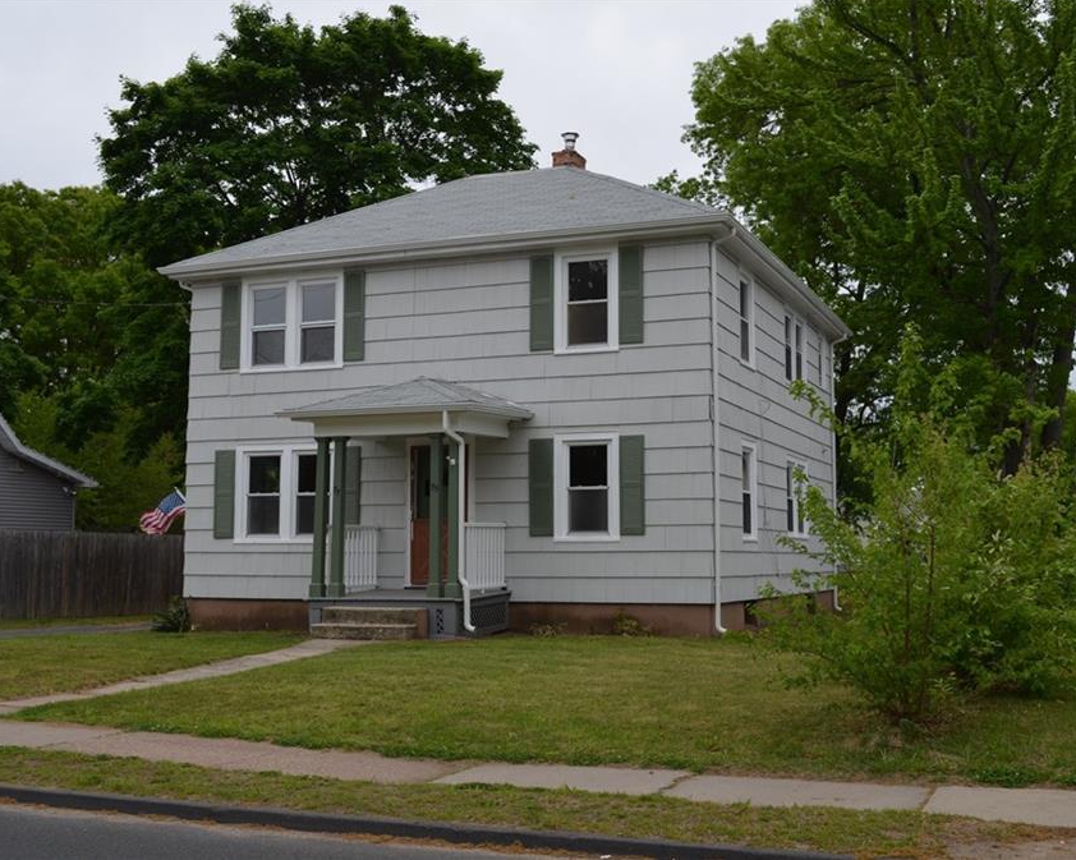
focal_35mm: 41
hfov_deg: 44.8
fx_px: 1305
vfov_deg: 36.5
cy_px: 429
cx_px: 588
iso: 200
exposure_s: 1/160
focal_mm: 24
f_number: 6.3
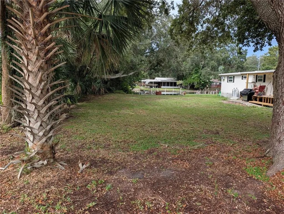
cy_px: 107
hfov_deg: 71.5
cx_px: 142
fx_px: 197
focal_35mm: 24
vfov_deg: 56.9
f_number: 1.68
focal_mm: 6.9
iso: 24
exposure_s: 1/472
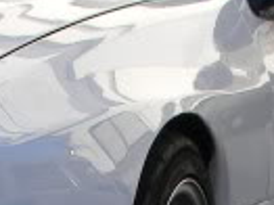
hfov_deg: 8.5
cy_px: 287
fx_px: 1740
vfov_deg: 6.7
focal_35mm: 220
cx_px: -270
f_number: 3.7
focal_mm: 6.4
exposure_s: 1/455
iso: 80
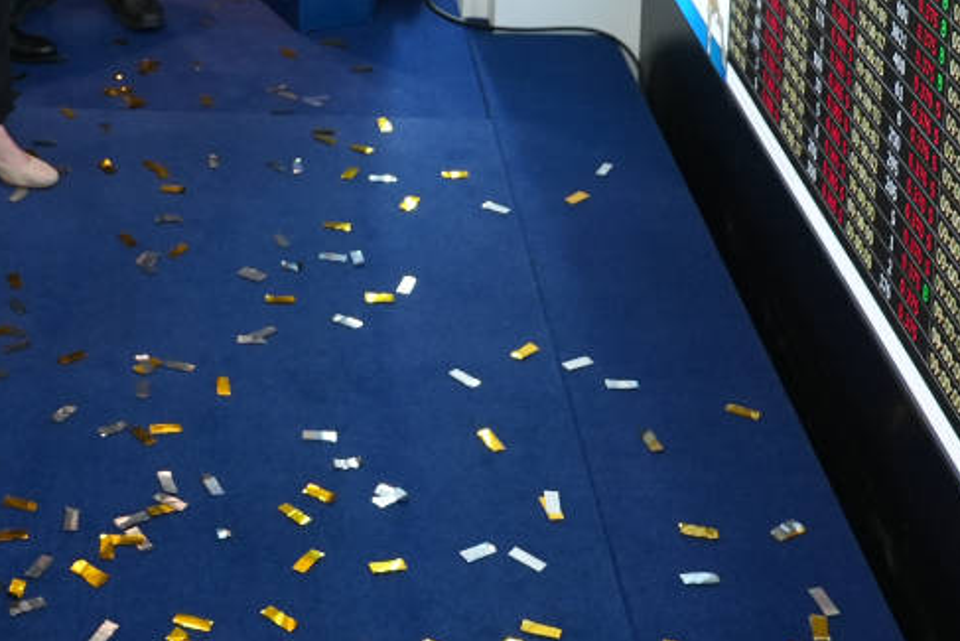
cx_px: 89
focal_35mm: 67
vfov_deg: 17.7
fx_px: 1787
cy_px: -381
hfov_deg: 28.8
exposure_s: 1/200
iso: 1600
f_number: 2.8
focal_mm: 17
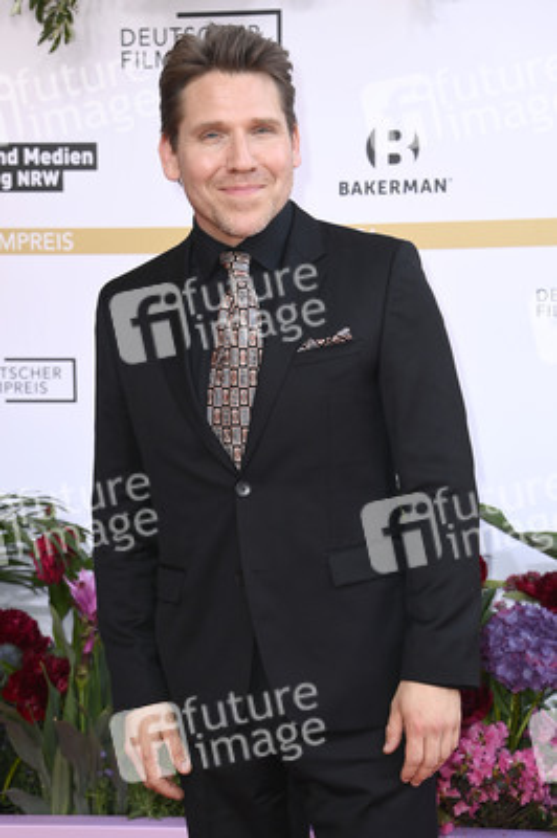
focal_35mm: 112
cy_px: 419
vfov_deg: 18.3
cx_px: 278
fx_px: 2604
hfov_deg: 12.2
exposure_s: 1/250
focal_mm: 112
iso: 500
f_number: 6.3
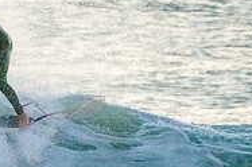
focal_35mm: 2332
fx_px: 16296
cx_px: -32
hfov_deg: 0.9
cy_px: 180
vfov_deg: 0.6
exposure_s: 1/1600
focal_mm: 500
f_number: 5.6
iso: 14400
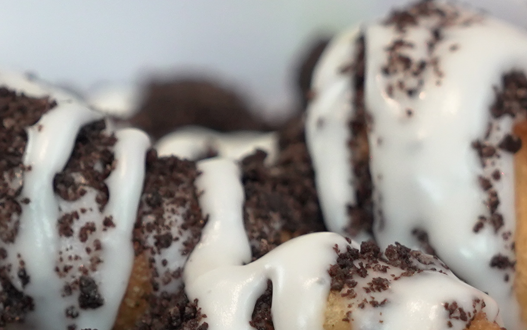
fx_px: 4970
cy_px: 288
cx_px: -103
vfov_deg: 3.8
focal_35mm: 346
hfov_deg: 6.0
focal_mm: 70
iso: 1250
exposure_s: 1/125
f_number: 5
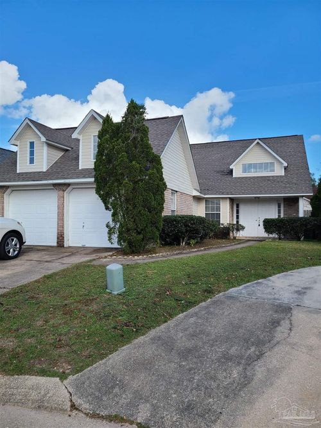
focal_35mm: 26
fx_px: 322
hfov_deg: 53.0
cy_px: 214
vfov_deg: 67.3
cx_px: 160
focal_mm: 5.4
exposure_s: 1/1208
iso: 40
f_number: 1.8
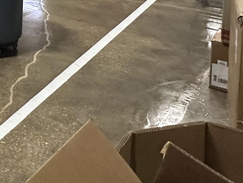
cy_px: -94
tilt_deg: -5.7
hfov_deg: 23.8
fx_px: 456
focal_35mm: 65
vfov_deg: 19.6
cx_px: -119
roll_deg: +0.9
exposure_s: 1/60
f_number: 2.2
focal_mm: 2.22
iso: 400
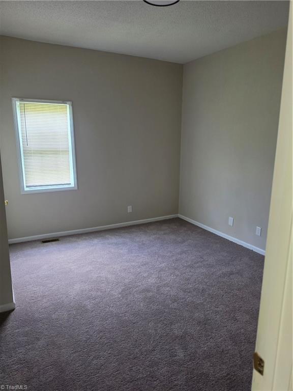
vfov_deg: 73.9
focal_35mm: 23
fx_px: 260
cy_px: 196
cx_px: 146
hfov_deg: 58.9
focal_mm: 6.5
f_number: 1.4
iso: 320
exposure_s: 1/120
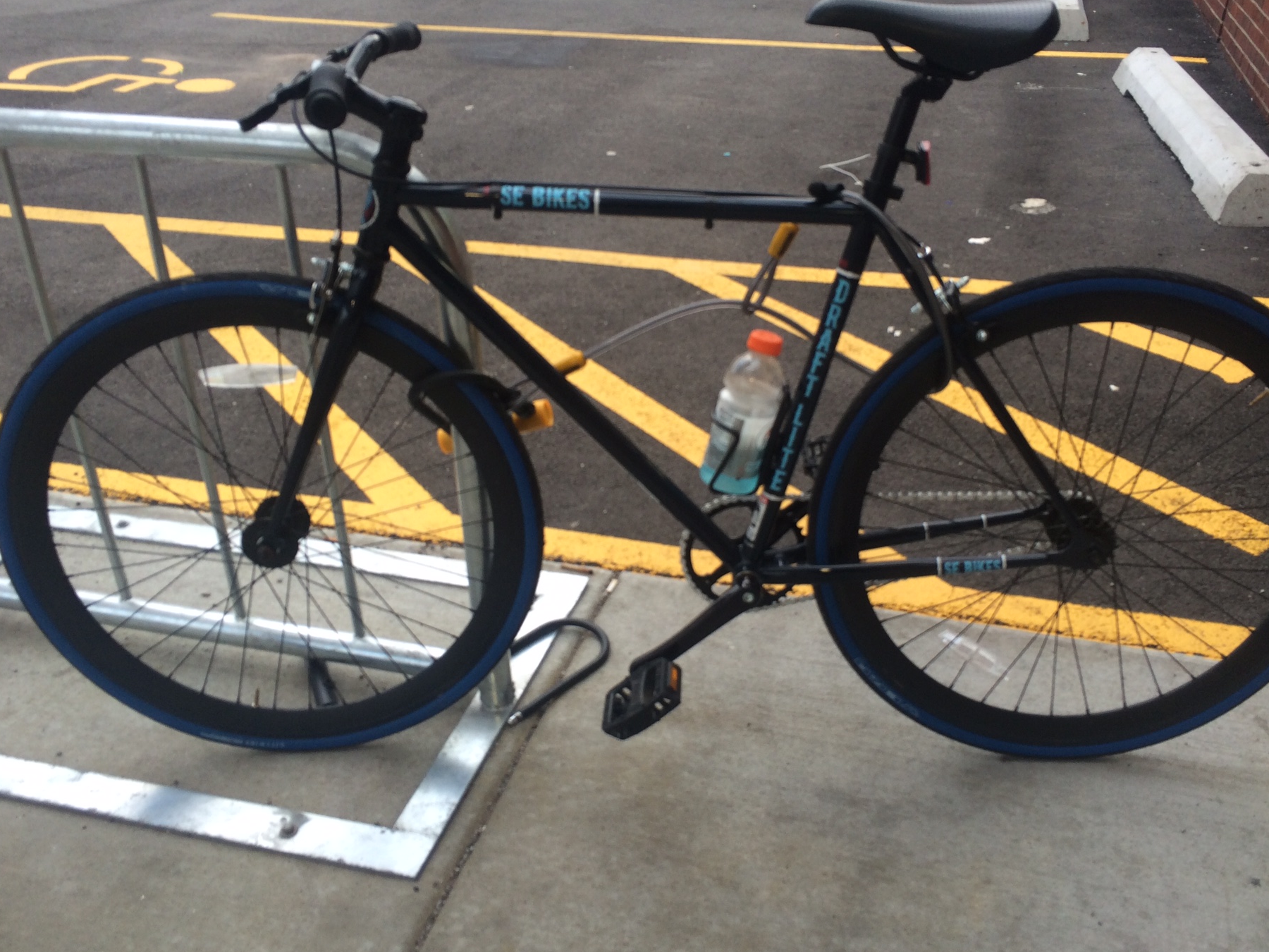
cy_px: 448
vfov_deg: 42.9
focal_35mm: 33
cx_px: 668
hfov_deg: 55.3
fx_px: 1210
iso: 40
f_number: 2.2
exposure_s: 1/60
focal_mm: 4.15
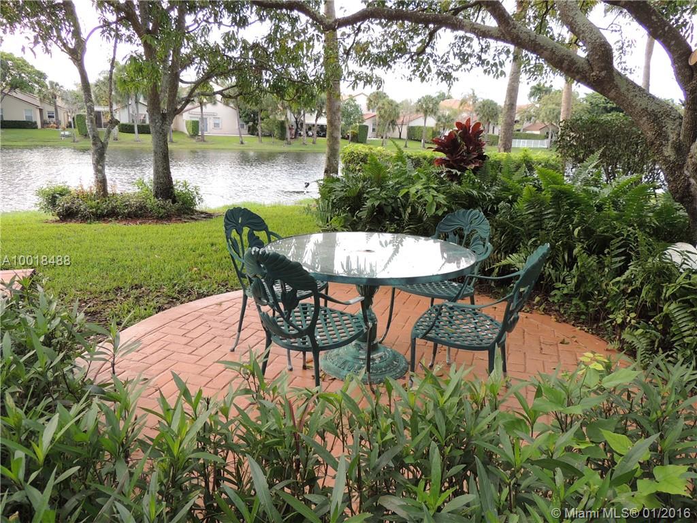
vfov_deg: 56.8
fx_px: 483
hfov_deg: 71.6
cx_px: 348
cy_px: 262
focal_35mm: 24
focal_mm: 4.3
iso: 100
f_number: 3
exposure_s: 1/160
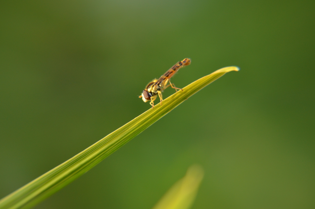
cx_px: 158
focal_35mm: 68
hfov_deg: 29.9
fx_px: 589
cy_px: 104
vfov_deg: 20.1
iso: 500
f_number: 6.3
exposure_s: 1/160
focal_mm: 45
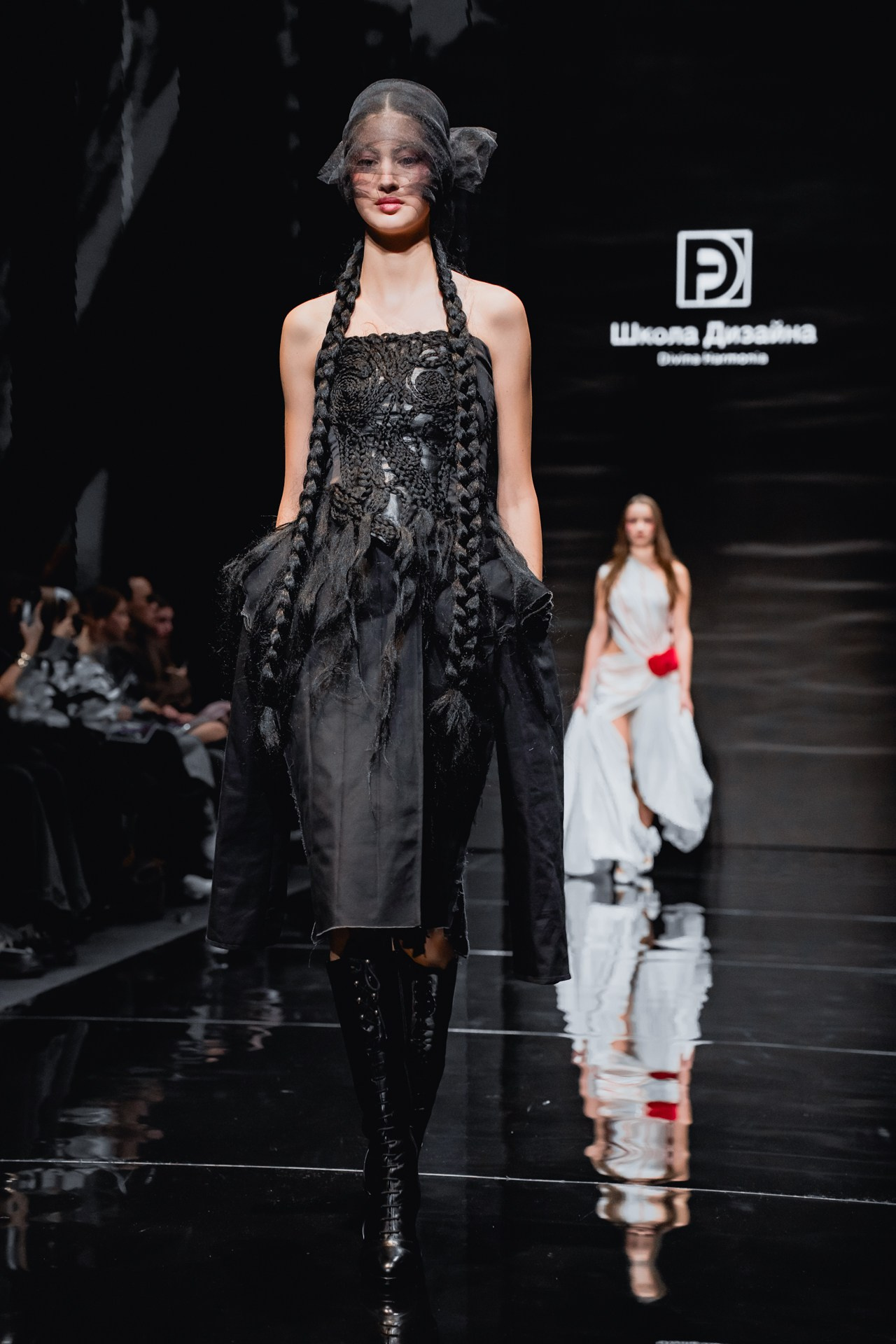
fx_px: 2800
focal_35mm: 75
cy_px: 672
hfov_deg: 18.2
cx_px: 448
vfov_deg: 27.0
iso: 3200
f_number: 4
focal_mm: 75
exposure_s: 1/250
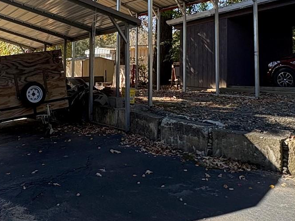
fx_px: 366
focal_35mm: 43
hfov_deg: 42.9
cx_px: 86
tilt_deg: +3.5
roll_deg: -2.9
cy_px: 40
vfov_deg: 32.5
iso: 64
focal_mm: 2.22
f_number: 2.2
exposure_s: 1/275
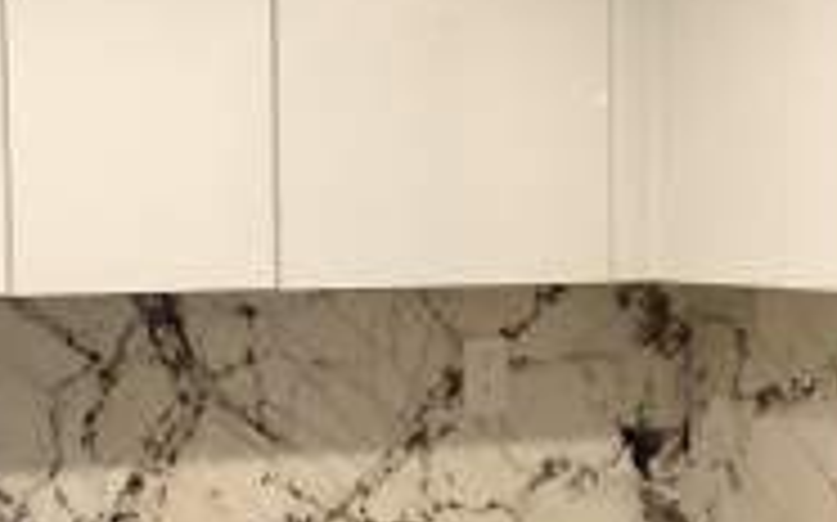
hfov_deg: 24.4
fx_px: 1938
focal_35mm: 85
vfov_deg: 15.3
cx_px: 392
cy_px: 346
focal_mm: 3.3
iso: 160
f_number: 2.4
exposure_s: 1/50
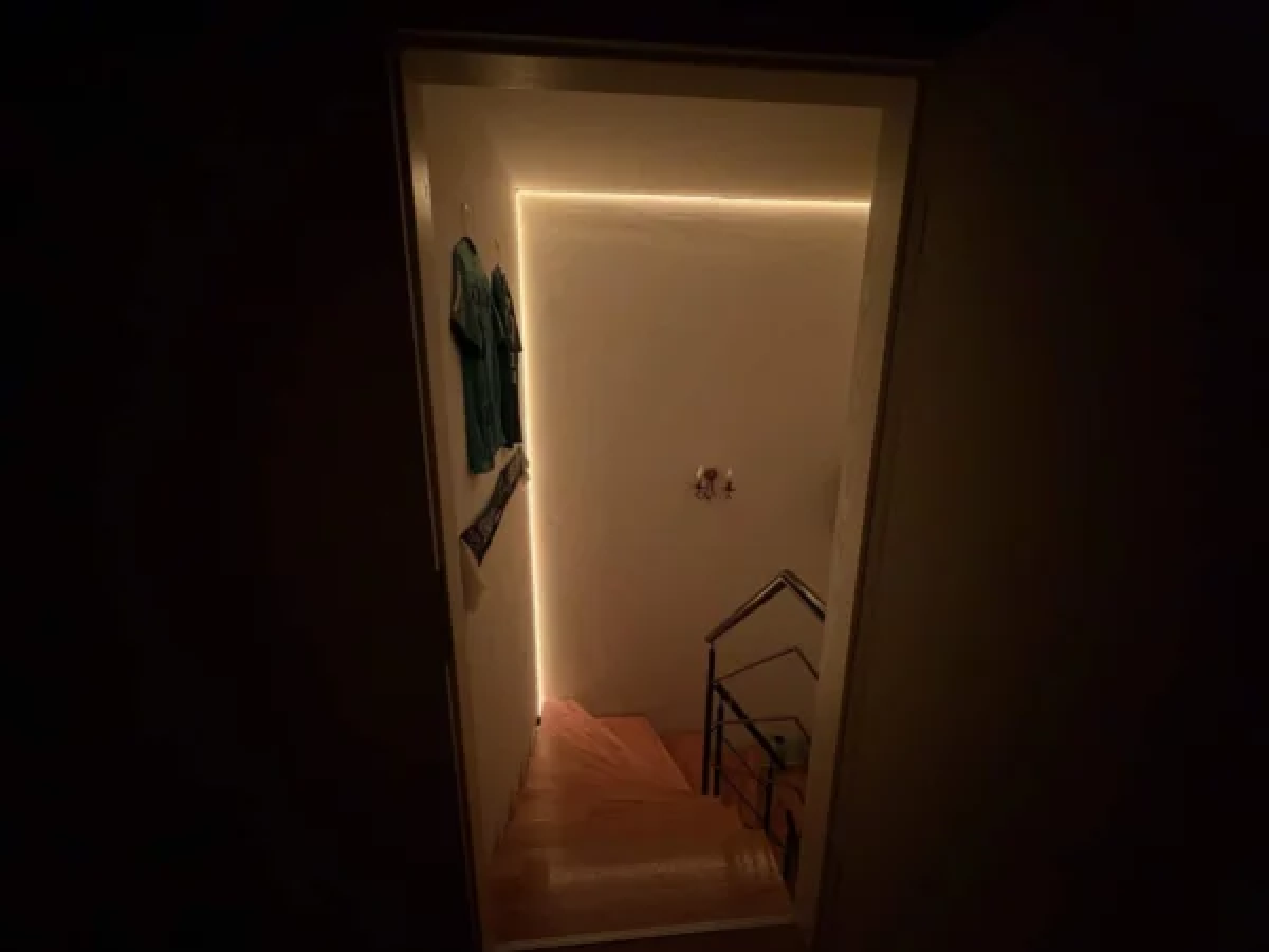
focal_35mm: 14
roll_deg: +0.0
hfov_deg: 102.1
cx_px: 634
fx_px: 513
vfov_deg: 85.7
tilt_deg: -14.4
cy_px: 476
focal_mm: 2.22
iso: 800
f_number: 2.2
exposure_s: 1/60
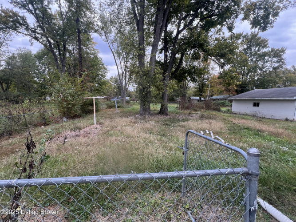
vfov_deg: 89.9
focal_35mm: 13
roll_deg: -1.5
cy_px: 111
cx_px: 148
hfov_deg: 106.2
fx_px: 111
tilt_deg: -6.3
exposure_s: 1/99
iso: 64
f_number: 1.8
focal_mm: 1.57
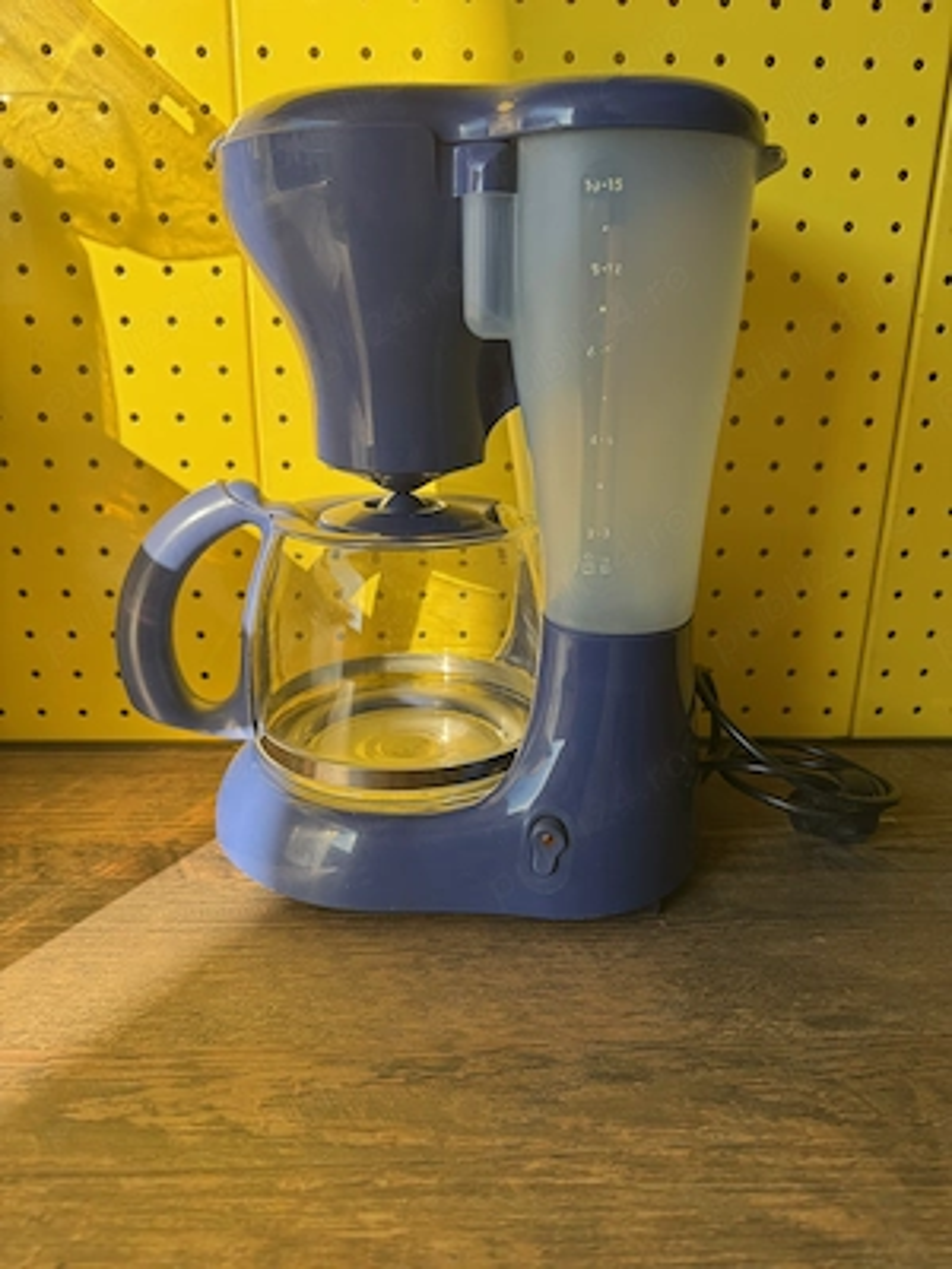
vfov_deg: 71.6
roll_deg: -1.2
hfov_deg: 56.8
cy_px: 634
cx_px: 476
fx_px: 880
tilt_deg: -18.0
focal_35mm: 24
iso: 80
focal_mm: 6.76
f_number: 1.78
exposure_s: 1/747
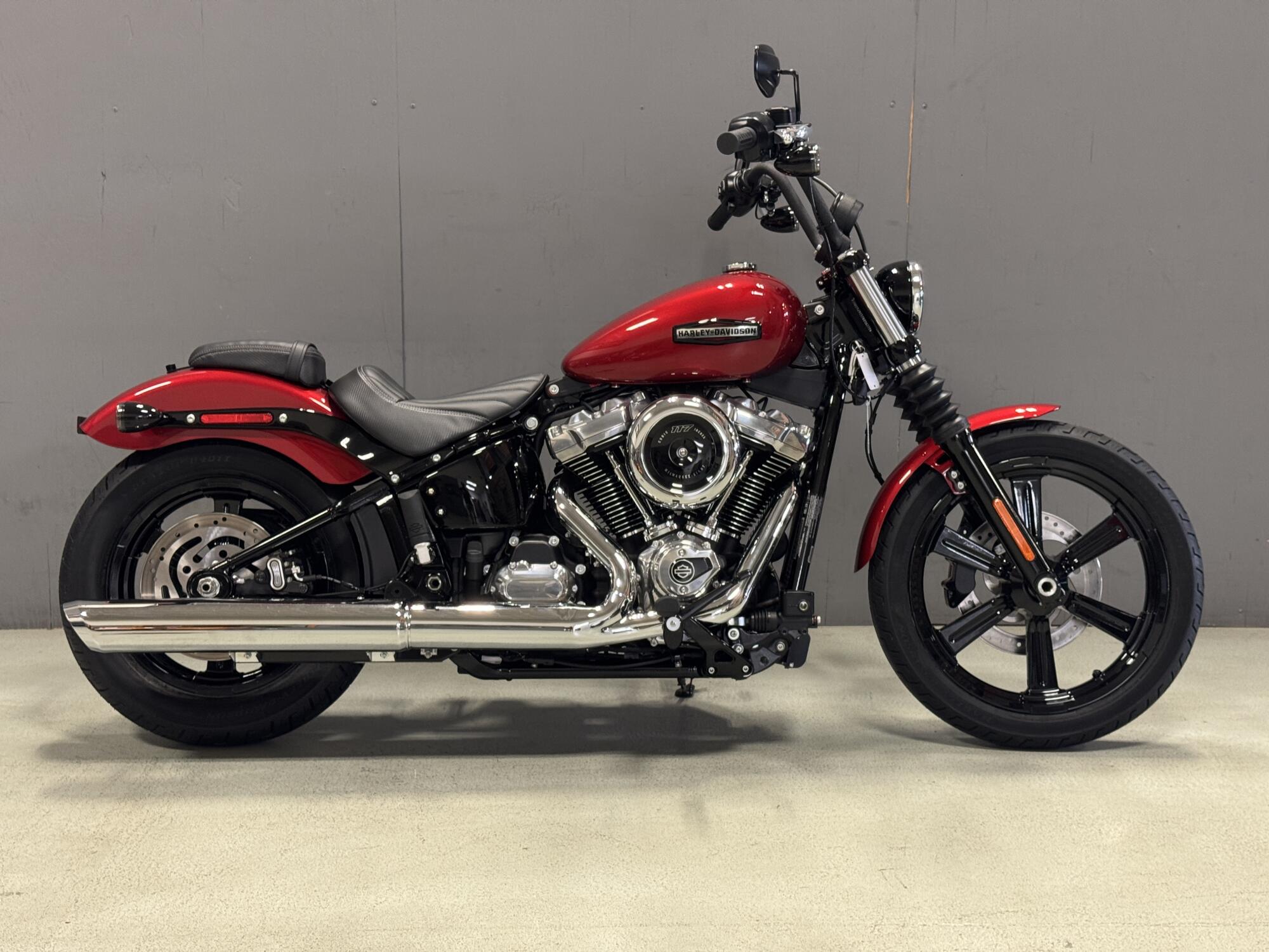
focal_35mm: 48
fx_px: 1760
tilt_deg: -11.3
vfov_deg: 30.3
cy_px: 476
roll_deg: -0.9
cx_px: 634
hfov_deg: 39.7
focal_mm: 6.76
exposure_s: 1/60
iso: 250
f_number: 1.78
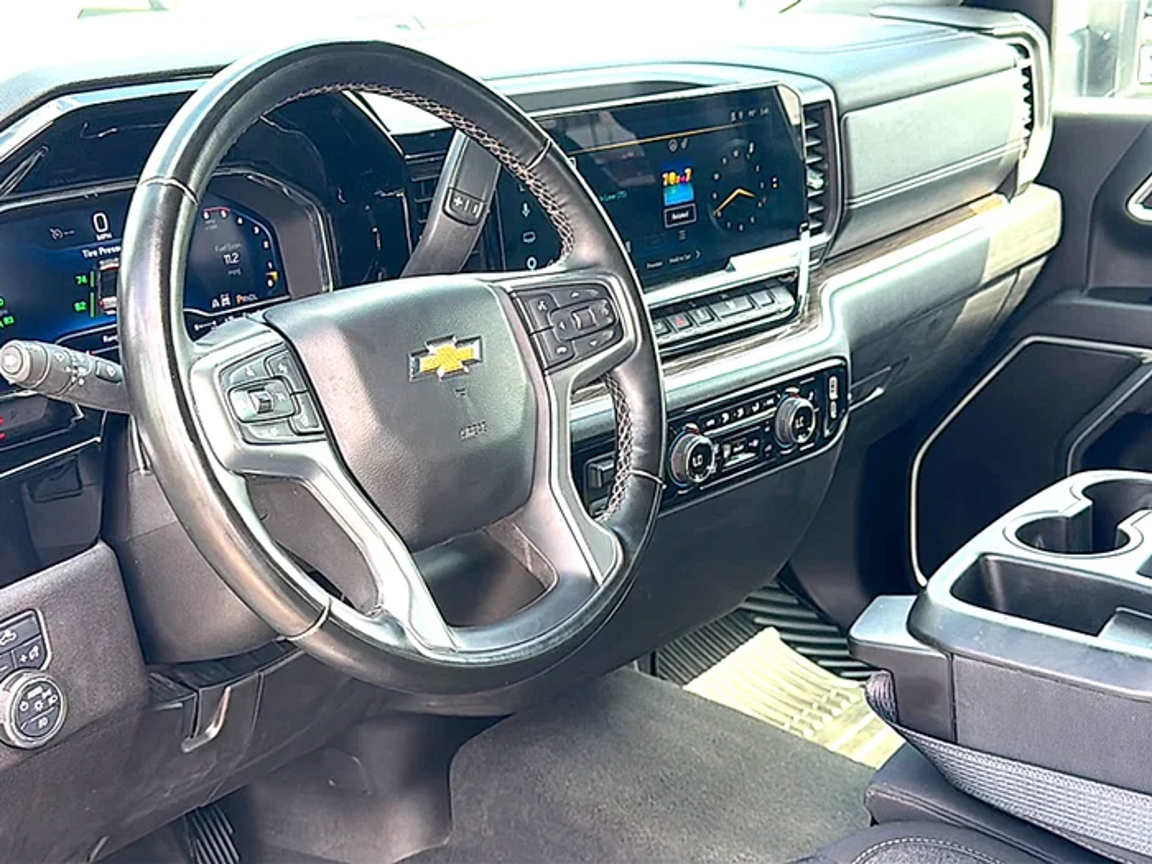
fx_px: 1298
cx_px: 576
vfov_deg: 36.8
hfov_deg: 47.9
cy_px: 432
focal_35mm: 39
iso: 80
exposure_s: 1/194
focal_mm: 6.86
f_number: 1.78
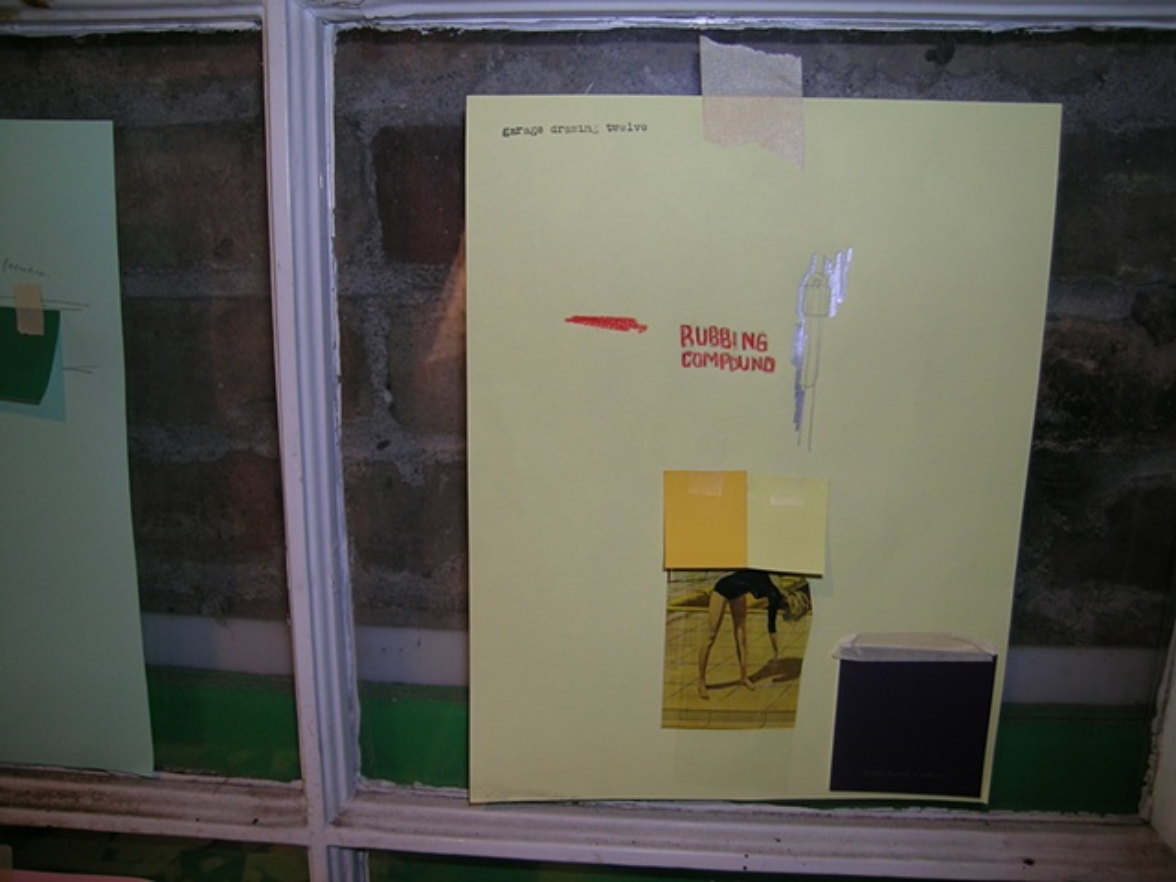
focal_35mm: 28
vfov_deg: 49.7
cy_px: 441
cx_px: 588
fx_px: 951
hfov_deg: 63.4
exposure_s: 1/60
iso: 50
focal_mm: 5.8
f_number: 2.8
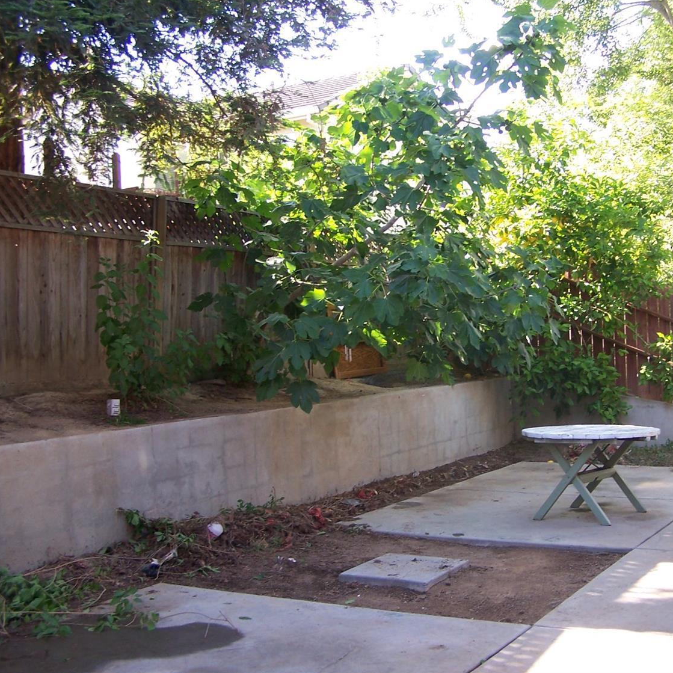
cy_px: 336
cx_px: 428
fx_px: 990
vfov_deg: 37.6
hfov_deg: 37.3
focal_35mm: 45
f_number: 2.8
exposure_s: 1/40
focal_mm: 6.3
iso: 80
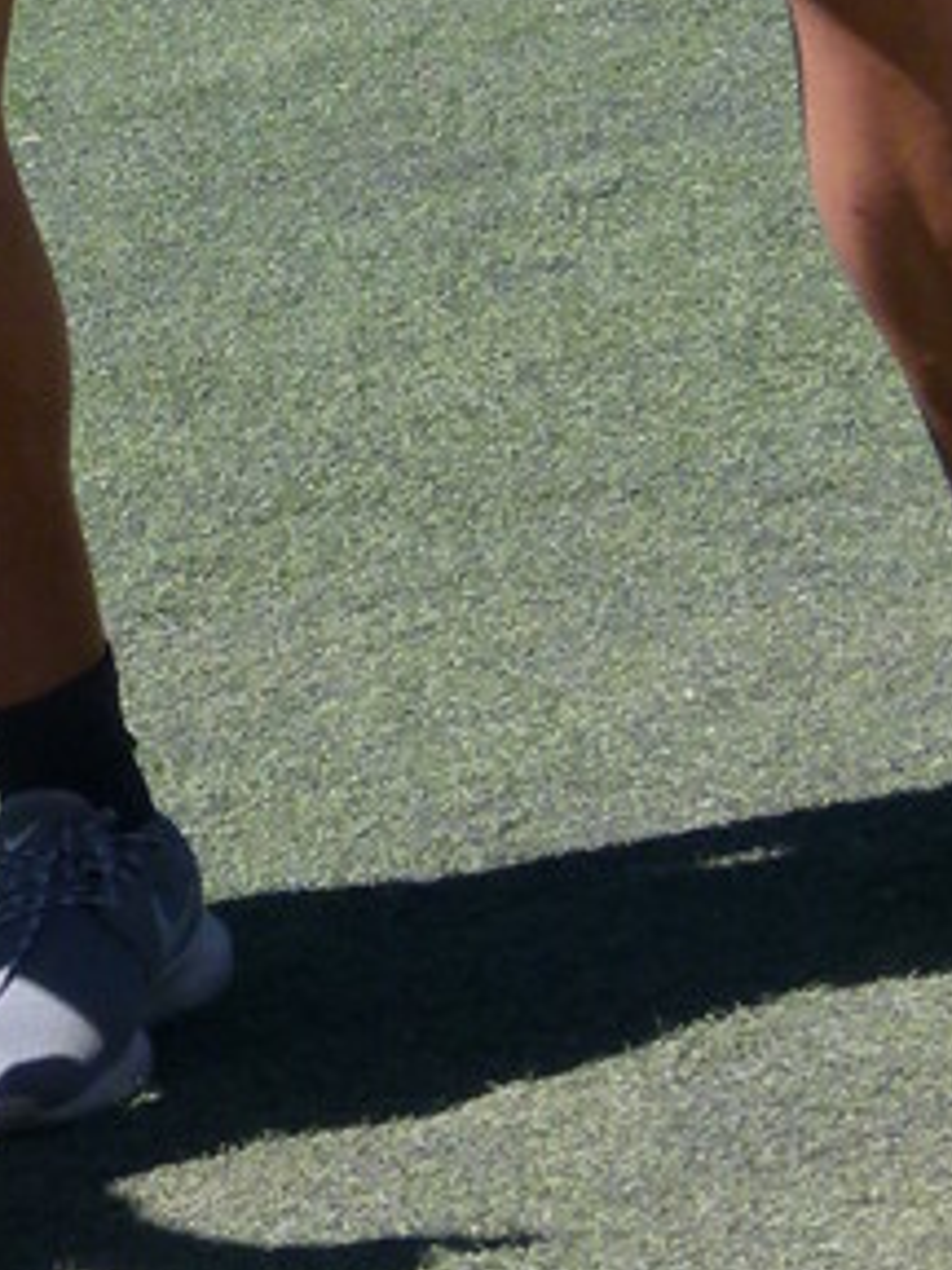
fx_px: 14668
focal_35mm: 400
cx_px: -476
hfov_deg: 3.7
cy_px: -681
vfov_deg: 4.9
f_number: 4
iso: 100
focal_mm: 15.8
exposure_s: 1/800
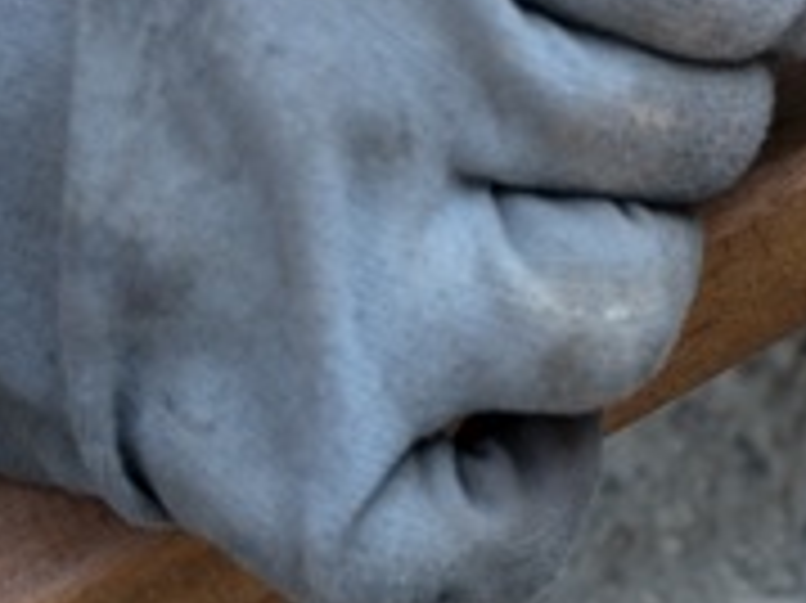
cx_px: 1058
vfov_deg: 6.0
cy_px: -374
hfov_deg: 8.1
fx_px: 5631
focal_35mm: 242
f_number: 3.2
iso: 100
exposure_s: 1/200
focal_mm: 43
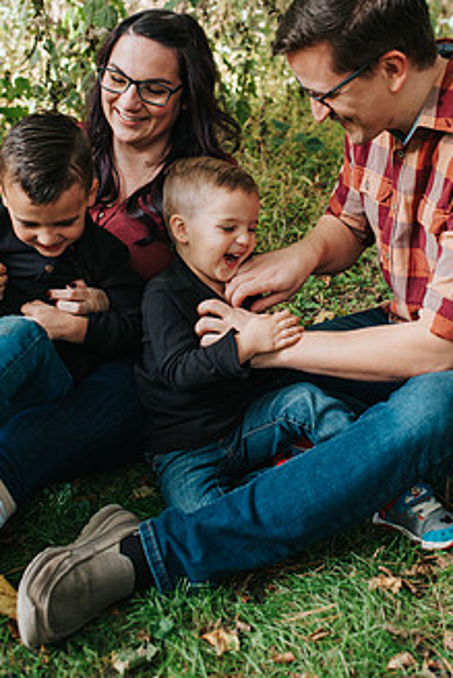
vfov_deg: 40.9
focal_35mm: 48
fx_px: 905
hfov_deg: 28.0
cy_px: 265
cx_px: 269
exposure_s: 1/800
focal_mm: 35
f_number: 3.5
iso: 1000
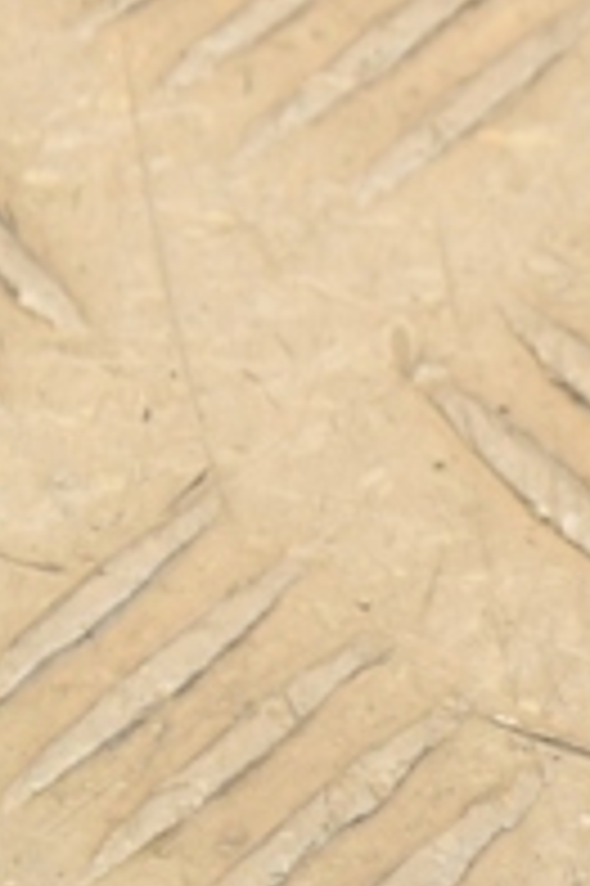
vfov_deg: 5.0
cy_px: 247
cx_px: 1378
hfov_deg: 3.3
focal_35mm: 415
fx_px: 10210
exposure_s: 1/200
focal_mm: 85
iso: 800
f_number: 8
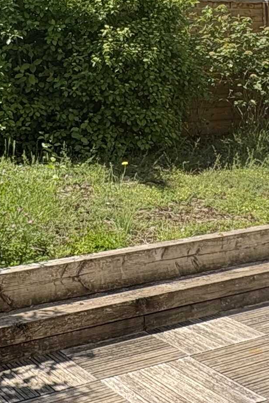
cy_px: 69
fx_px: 717
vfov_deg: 30.5
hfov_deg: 21.1
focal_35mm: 64
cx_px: 66
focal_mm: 2.22
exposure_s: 1/1160
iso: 40
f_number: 2.2
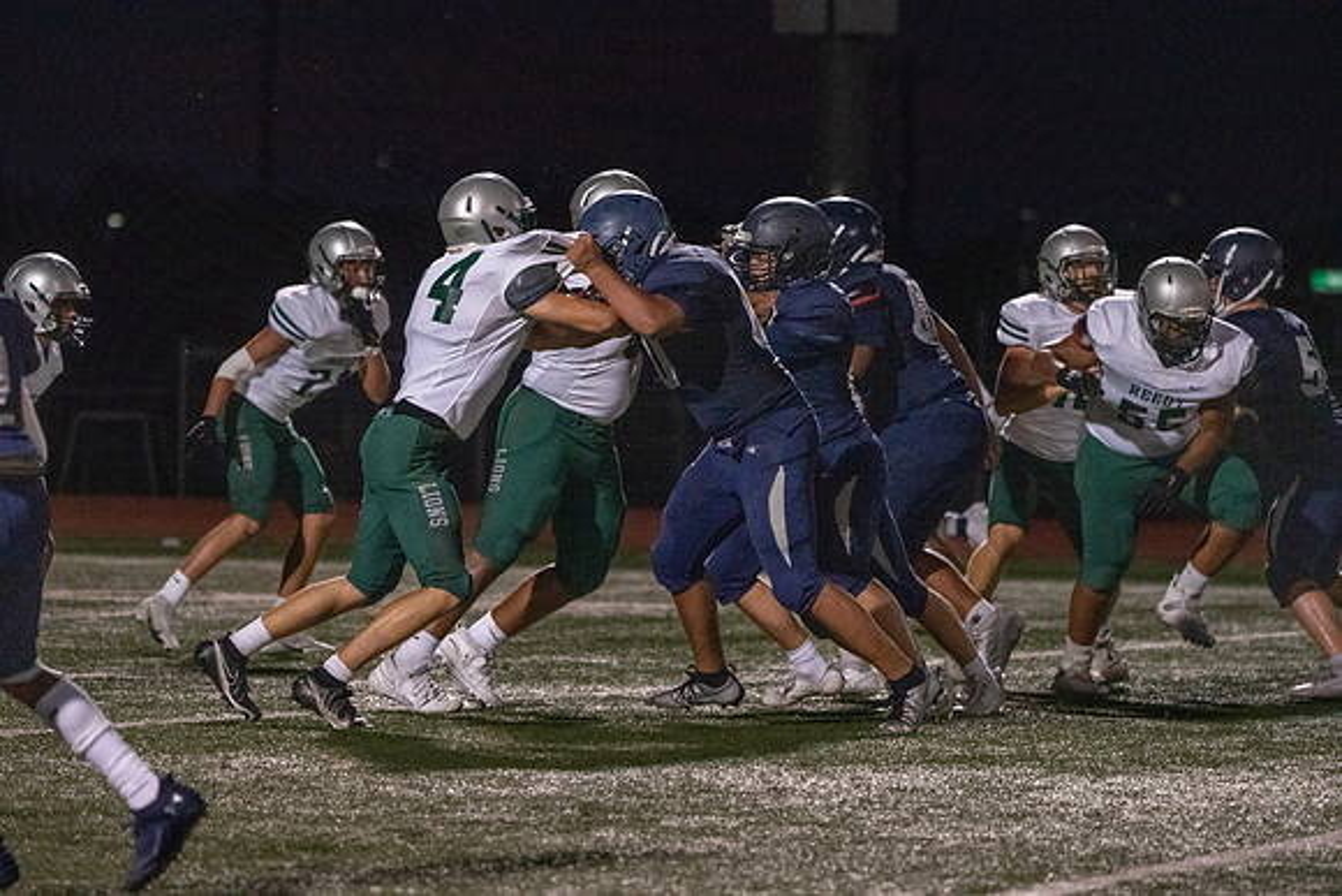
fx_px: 10291
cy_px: 448
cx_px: 671
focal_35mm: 276
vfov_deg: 5.0
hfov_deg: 7.5
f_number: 5.6
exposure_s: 1/1000
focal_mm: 276
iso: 20000
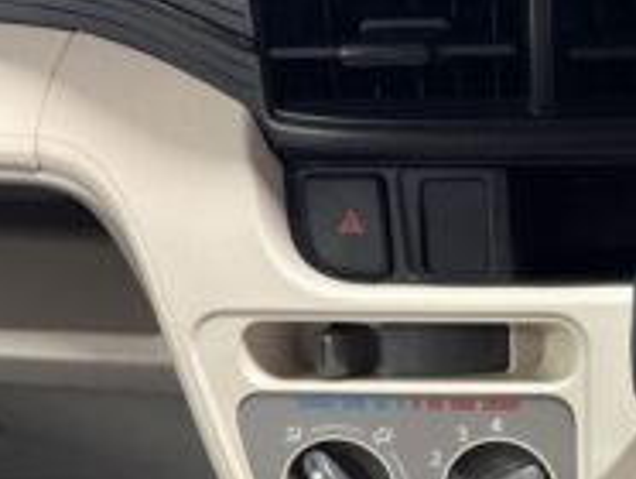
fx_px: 901
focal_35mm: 49
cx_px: 585
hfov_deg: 36.2
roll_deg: +1.7
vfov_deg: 29.1
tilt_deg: -38.3
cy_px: 385
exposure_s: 1/31
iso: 640
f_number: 1.6
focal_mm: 5.96
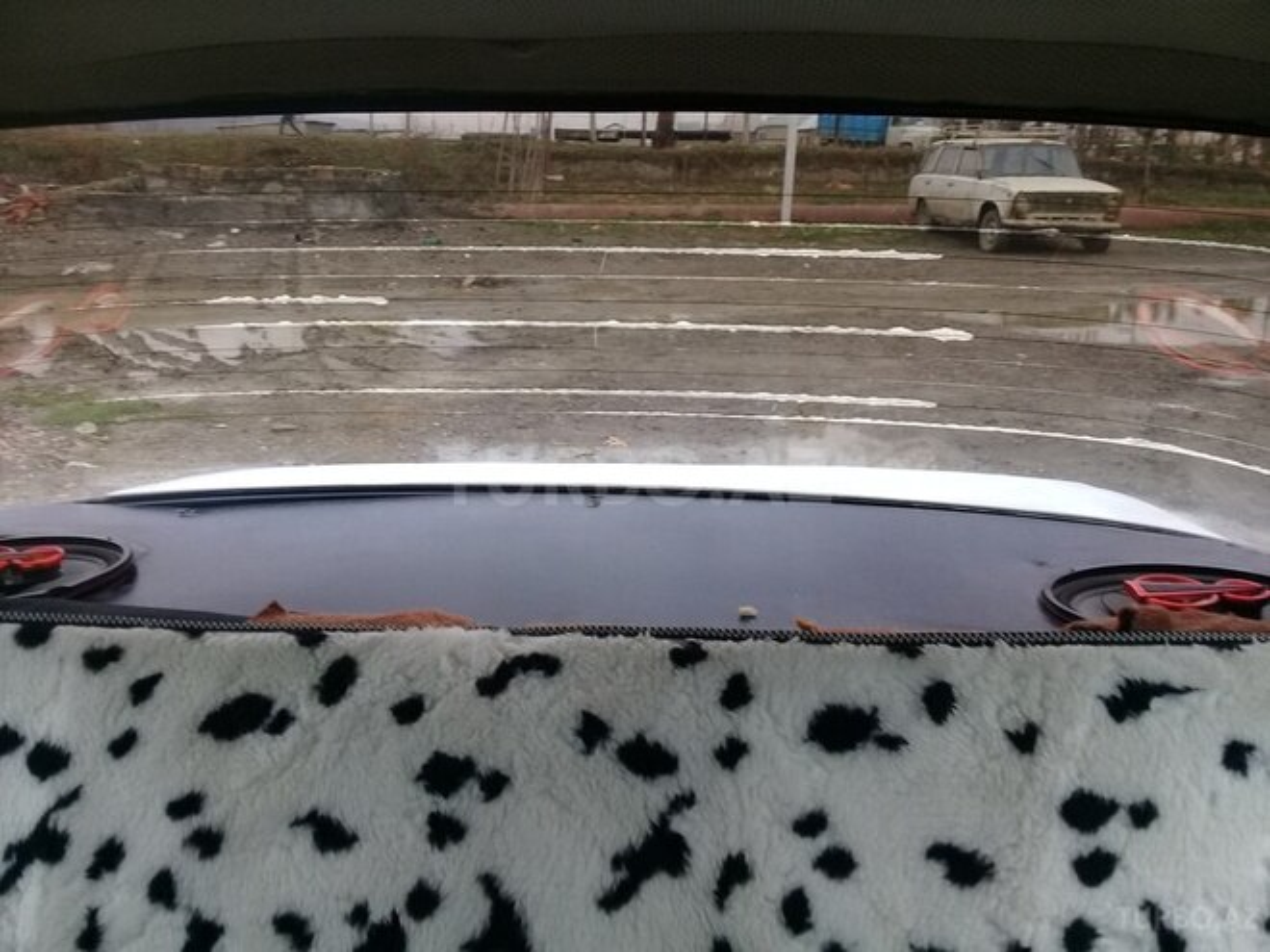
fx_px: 1137
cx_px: 635
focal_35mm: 31
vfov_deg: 45.4
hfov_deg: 58.4
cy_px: 476
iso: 50
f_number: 2.2
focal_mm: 3.3
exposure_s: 1/60
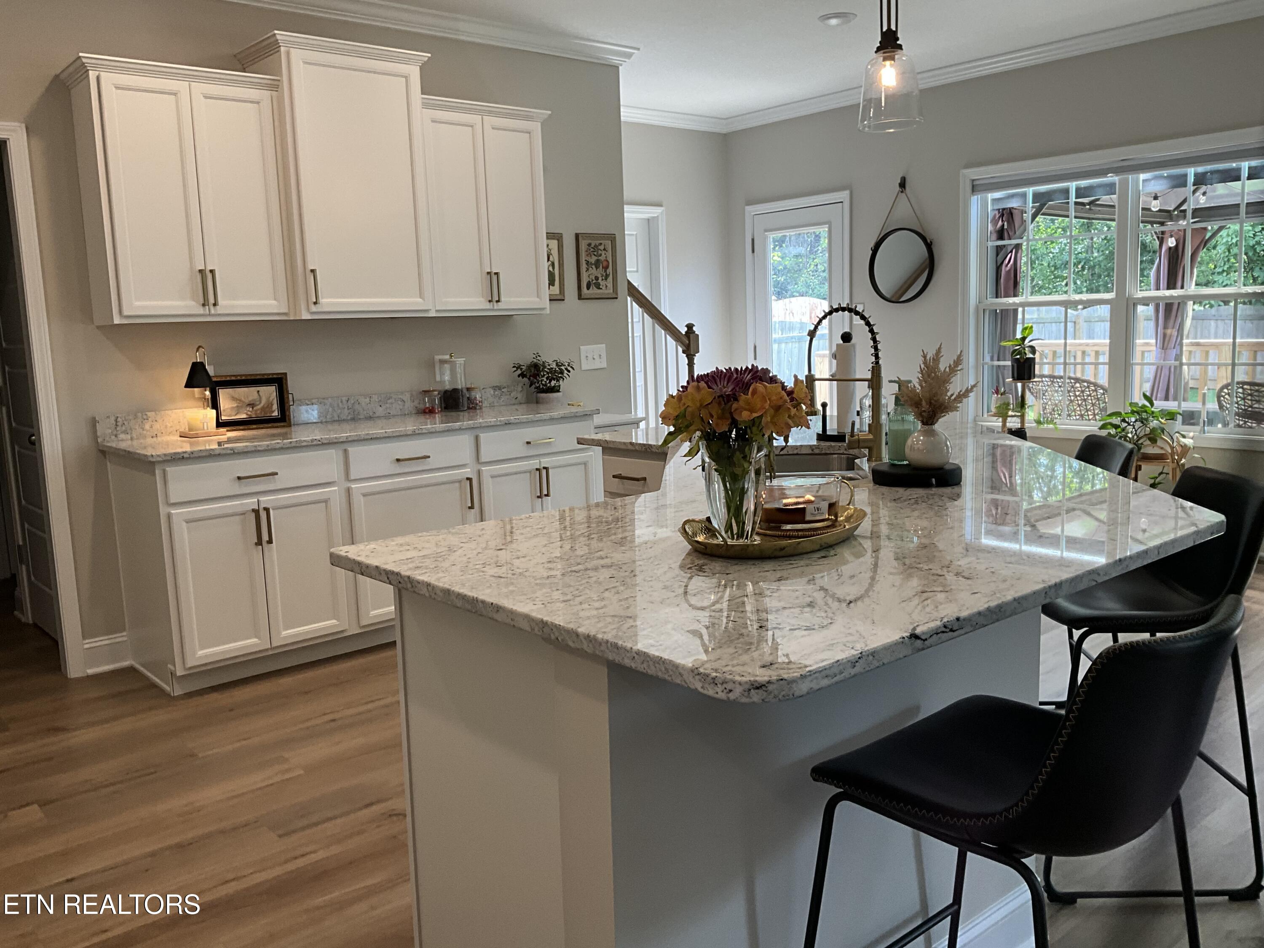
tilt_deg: -8.8
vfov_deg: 48.2
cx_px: 632
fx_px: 1059
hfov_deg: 61.7
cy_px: 474
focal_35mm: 29
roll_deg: +1.5
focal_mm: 3
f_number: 1.8
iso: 64
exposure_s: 1/120
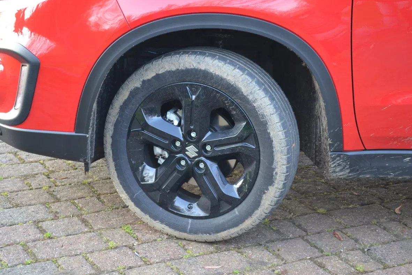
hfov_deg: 25.7
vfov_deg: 17.3
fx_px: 904
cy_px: 138
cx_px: 204
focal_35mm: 79
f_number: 5.6
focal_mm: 52
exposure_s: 1/50
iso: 800
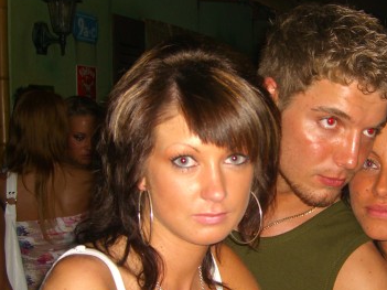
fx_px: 726
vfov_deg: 22.6
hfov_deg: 29.5
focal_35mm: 65
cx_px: 280
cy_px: 165
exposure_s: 1/60
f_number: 2.8
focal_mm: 7.9
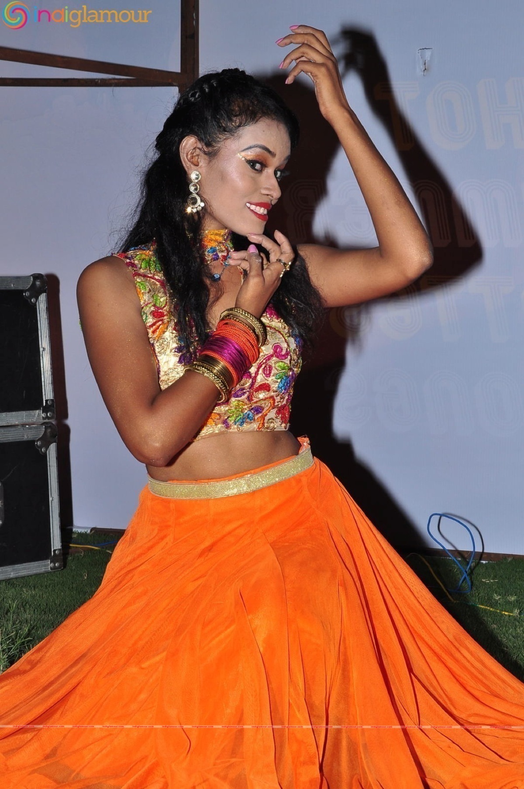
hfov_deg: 17.4
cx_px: 262
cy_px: 394
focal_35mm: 78
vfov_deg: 26.0
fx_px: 1708
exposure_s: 1/125
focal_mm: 52
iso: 400
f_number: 11
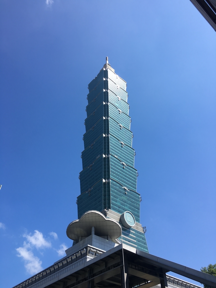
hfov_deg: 48.2
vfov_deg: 61.7
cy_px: 144
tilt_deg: +46.4
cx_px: 108
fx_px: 241
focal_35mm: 29
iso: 25
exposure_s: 1/1221
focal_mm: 4.15
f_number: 2.2
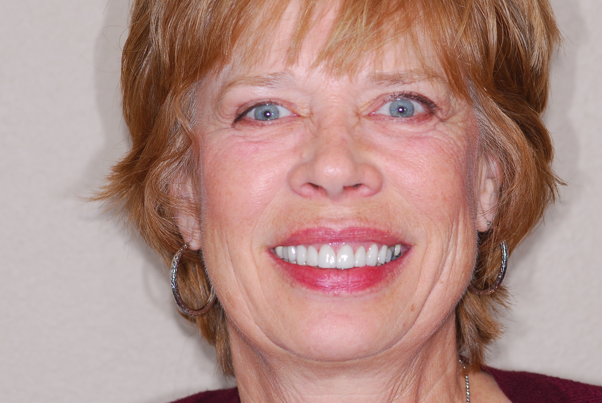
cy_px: 161
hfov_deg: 9.2
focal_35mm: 224
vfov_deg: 6.2
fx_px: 3746
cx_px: 344
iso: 100
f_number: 4.5
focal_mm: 105
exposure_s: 1/200
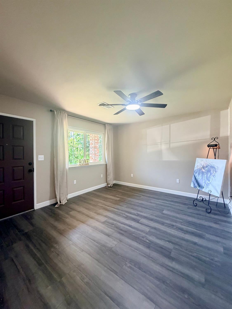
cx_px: 116
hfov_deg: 85.7
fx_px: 125
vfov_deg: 102.0
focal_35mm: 14
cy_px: 154
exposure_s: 1/94
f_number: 2.2
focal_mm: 2.22
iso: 320
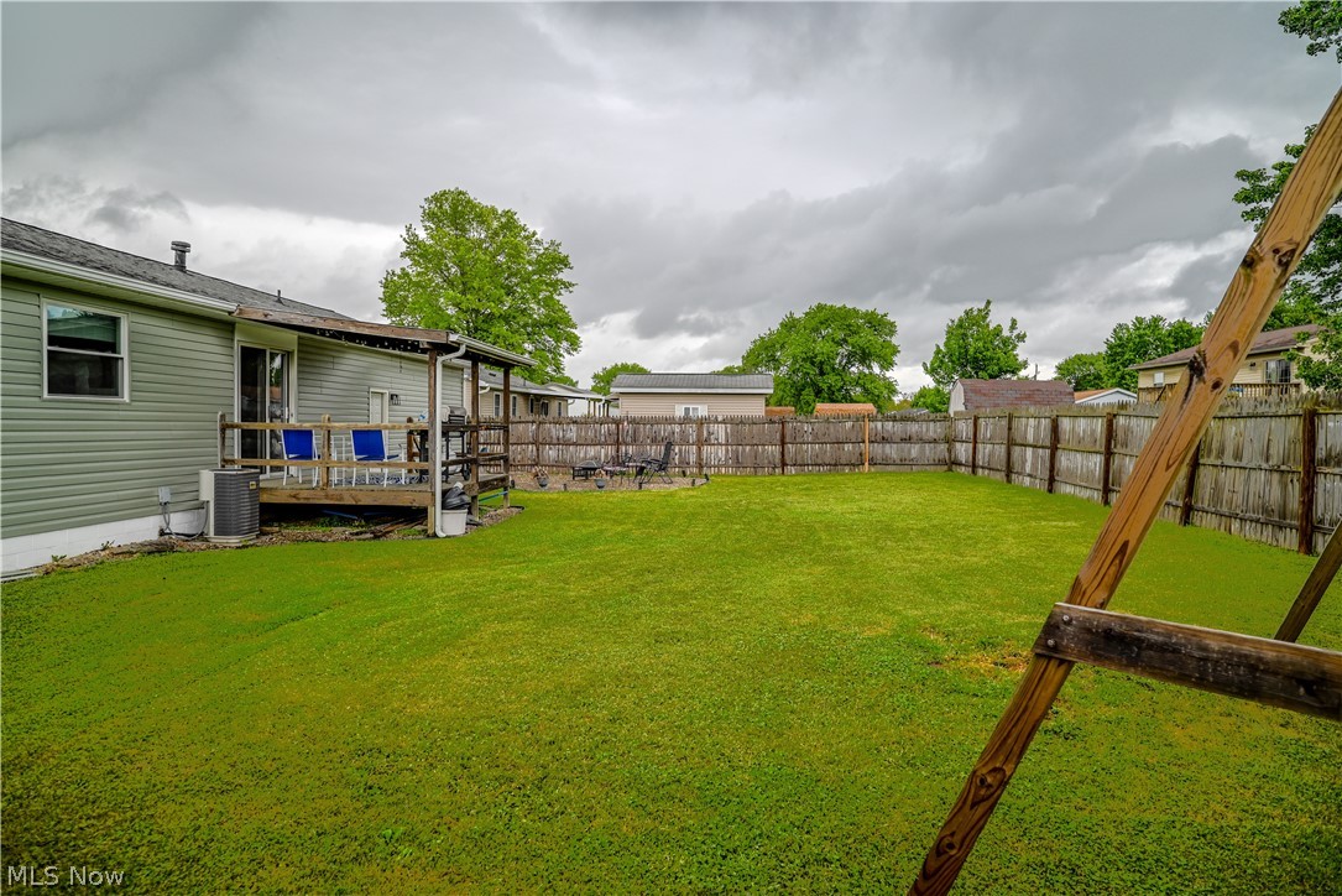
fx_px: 746
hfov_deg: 84.0
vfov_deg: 62.0
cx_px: 671
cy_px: 448
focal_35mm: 20
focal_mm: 20
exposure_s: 1/200
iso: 100
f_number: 7.1
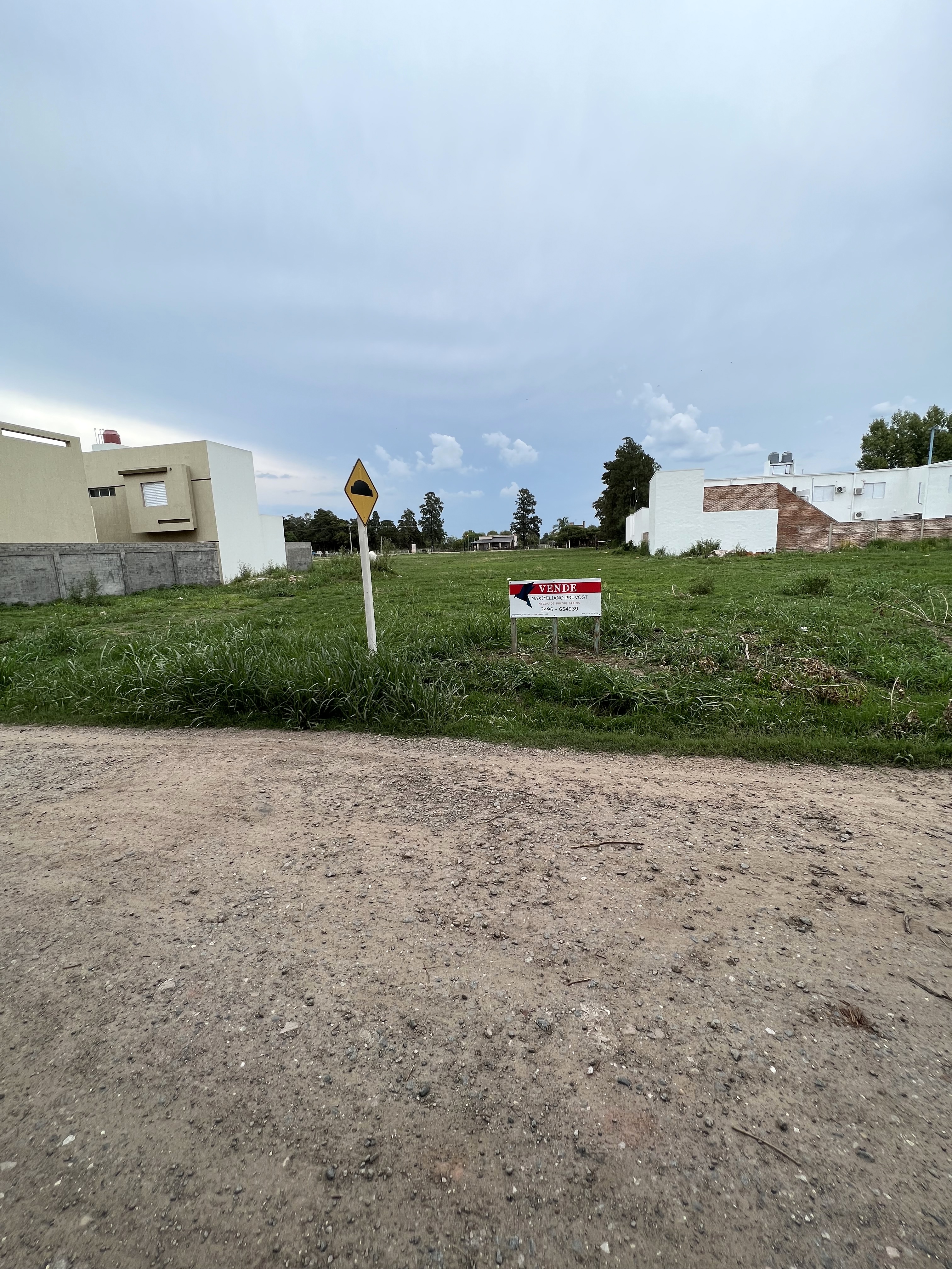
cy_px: 634
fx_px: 477
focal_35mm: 13
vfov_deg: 106.2
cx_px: 476
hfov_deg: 89.9
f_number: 1.8
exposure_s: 1/463
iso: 32
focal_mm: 1.57
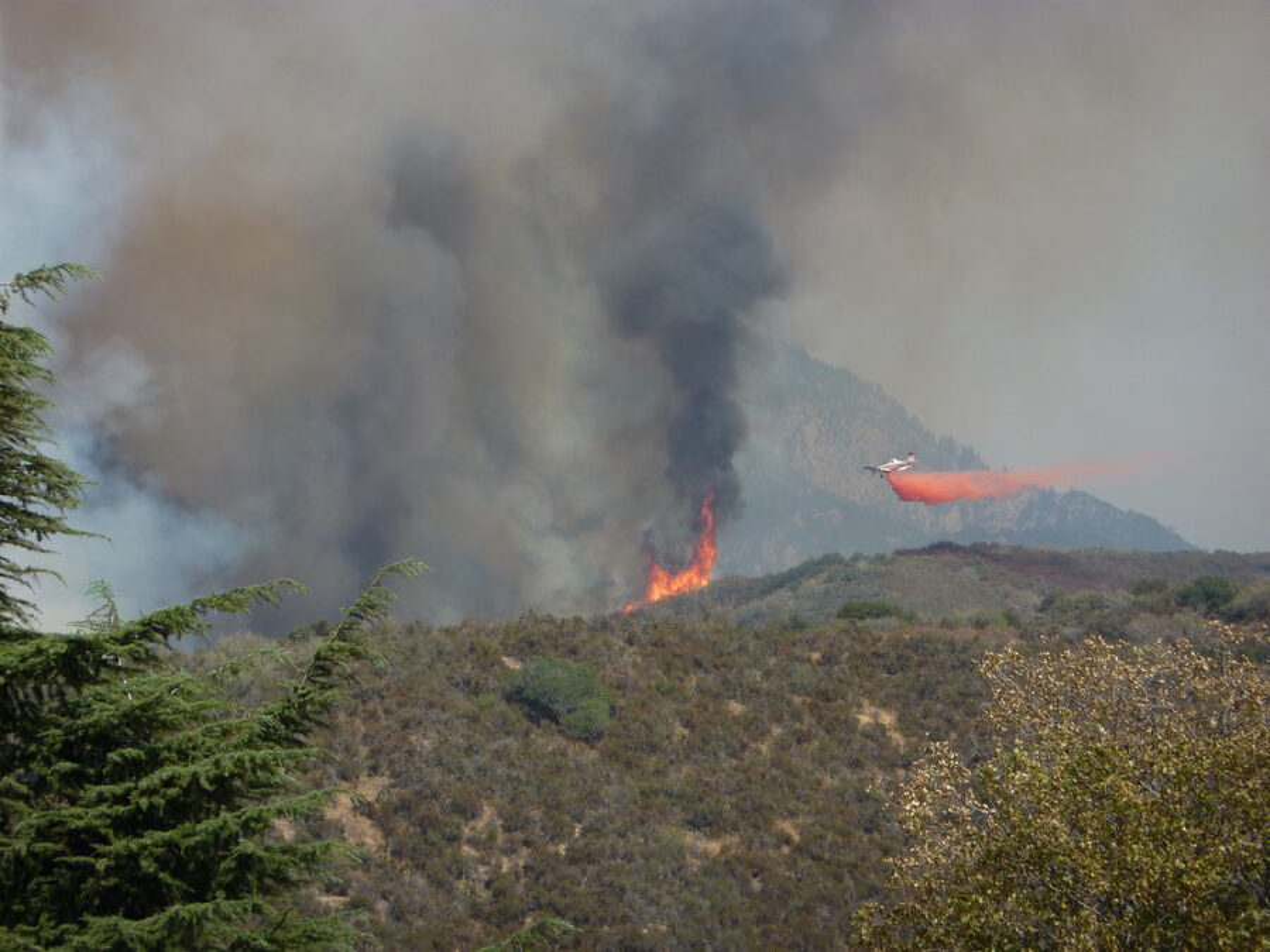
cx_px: 635
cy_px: 476
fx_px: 9539
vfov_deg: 5.7
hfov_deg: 7.6
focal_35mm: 260
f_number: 4.7
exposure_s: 1/500
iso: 80
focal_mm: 42.6
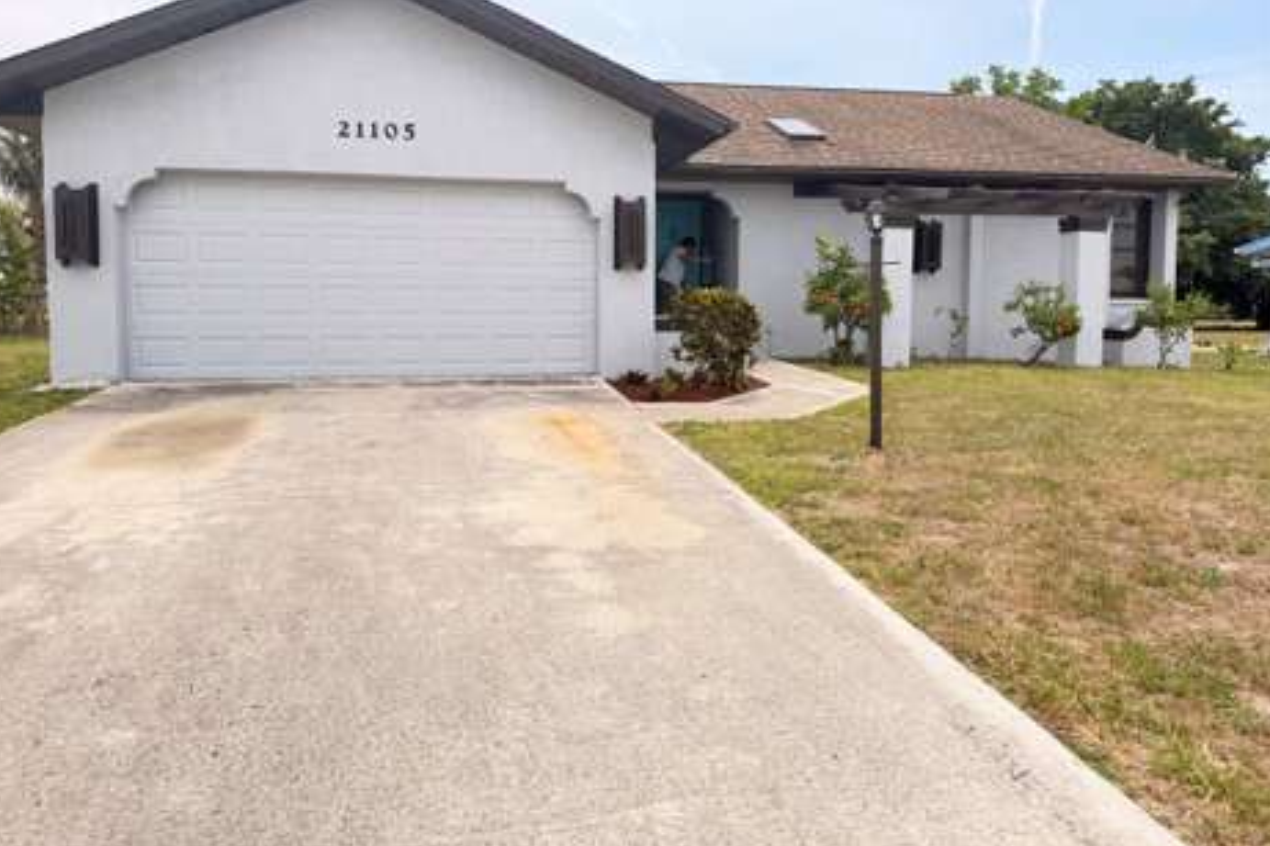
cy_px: 358
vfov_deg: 49.3
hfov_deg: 69.4
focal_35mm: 26
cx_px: 617
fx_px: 917
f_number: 1.78
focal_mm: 6.76
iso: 100
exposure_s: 1/3584
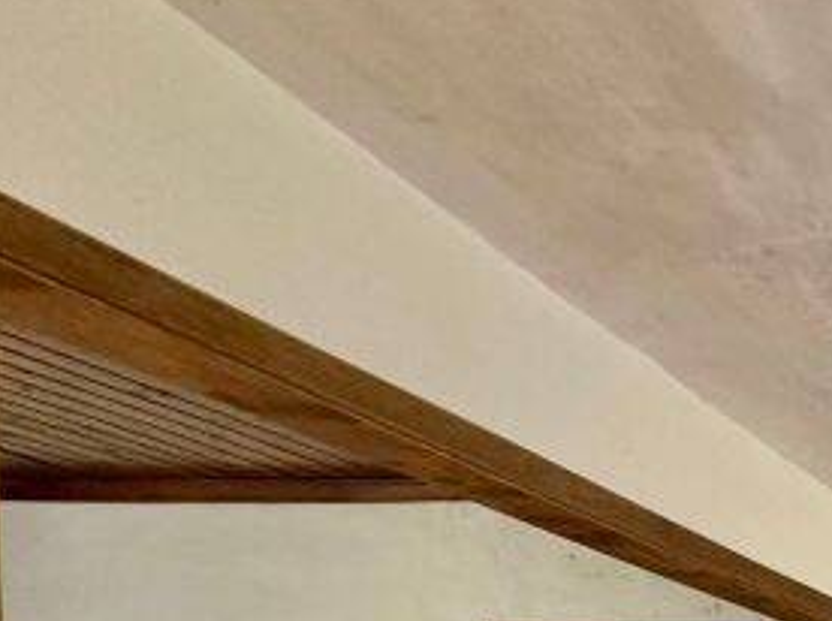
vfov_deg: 23.9
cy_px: 847
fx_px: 1248
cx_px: 1242
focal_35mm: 52
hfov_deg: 26.7
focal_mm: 2.22
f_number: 2.2
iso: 250
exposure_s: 1/120
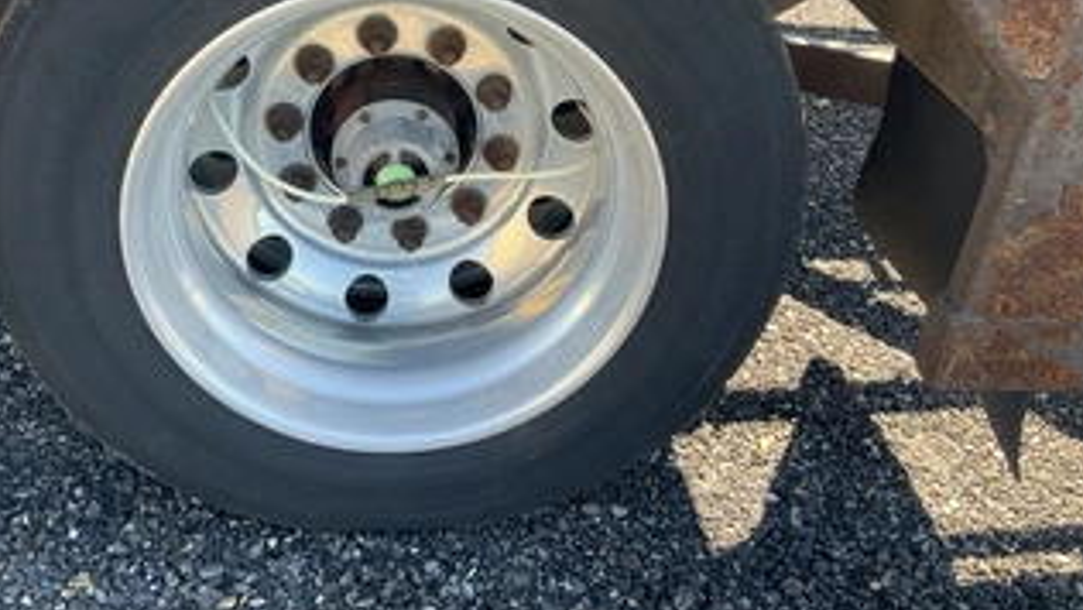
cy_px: 178
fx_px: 1149
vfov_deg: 29.4
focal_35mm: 40
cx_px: 452
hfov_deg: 50.2
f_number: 1.8
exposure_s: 1/172
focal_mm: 3
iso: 25
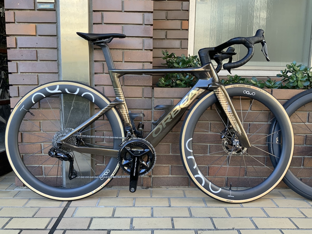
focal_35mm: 29
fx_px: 261
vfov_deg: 48.2
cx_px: 156
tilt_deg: -9.4
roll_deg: -1.4
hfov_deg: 61.7
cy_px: 117
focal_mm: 3
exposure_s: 1/100
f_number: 1.8
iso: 40
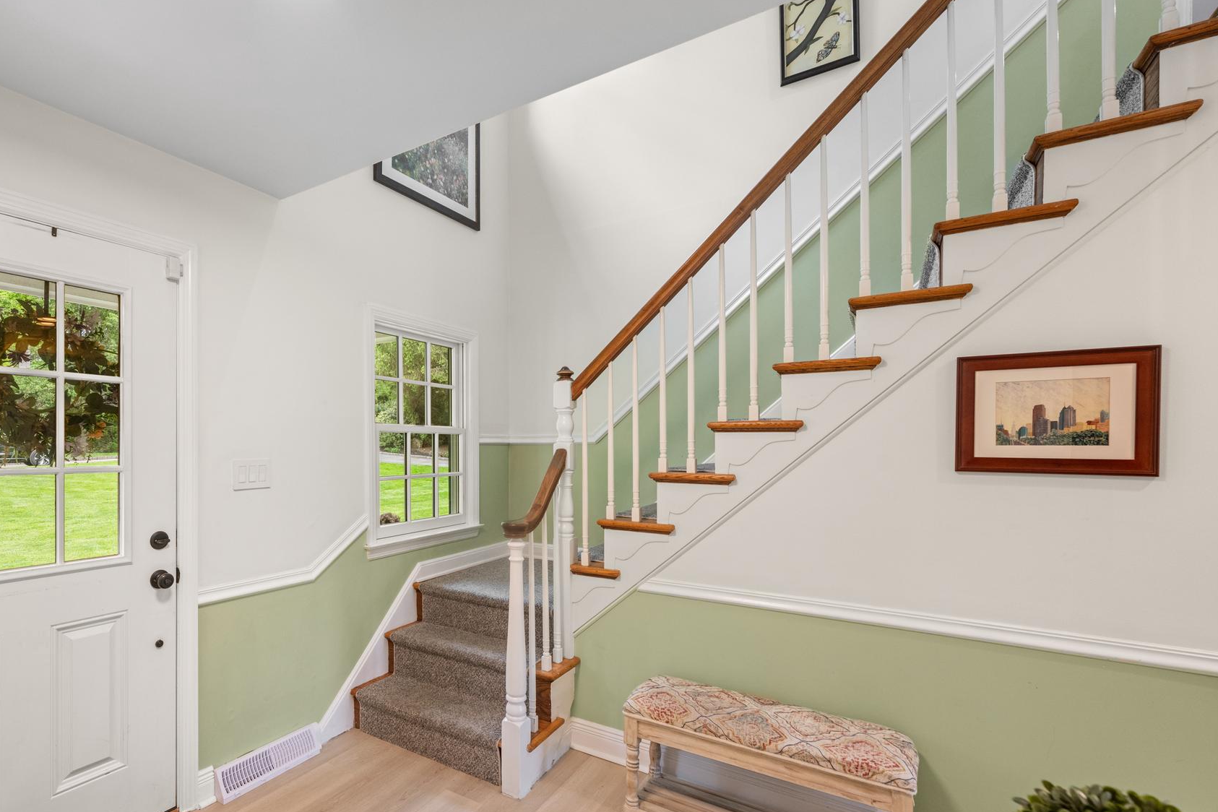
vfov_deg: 70.3
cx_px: 489
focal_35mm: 17
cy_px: 442
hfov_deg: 92.1
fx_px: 575
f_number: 6.3
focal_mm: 14
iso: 800
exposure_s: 1/20
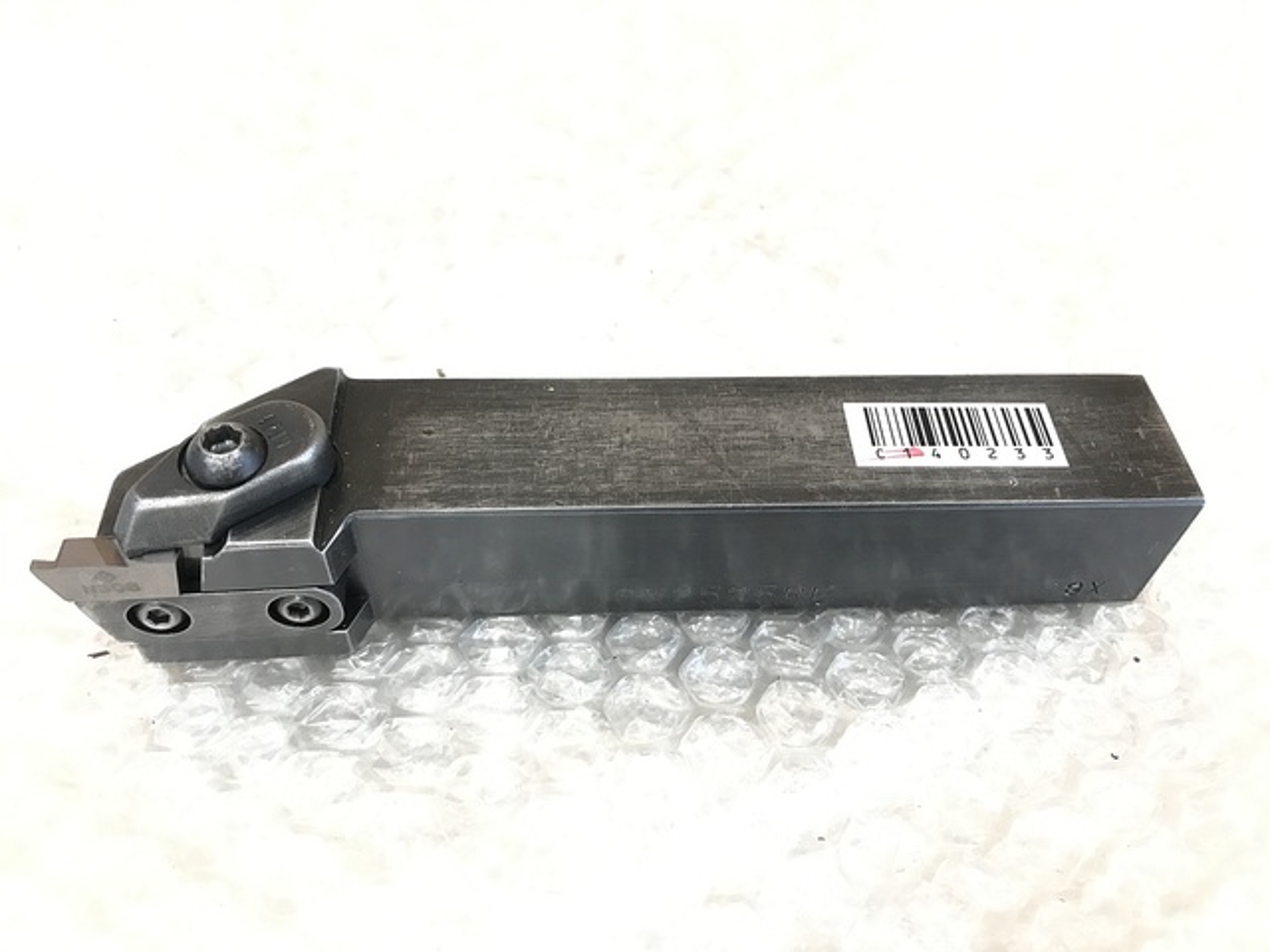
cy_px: 476
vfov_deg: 49.7
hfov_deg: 63.4
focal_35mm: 28
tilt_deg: -55.0
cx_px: 635
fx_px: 1027
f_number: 1.8
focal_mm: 3.99
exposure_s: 1/17
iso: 40
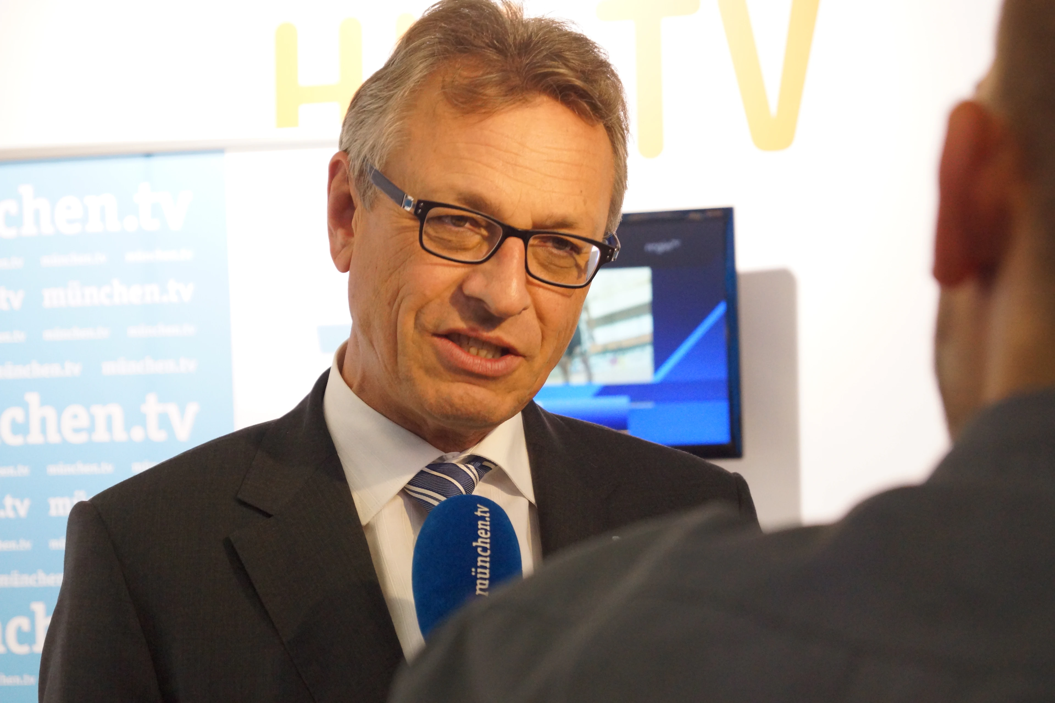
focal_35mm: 82
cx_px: 528
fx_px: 2418
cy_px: 352
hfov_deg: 24.6
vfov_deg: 16.6
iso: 1600
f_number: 5.6
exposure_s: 1/125
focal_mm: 55
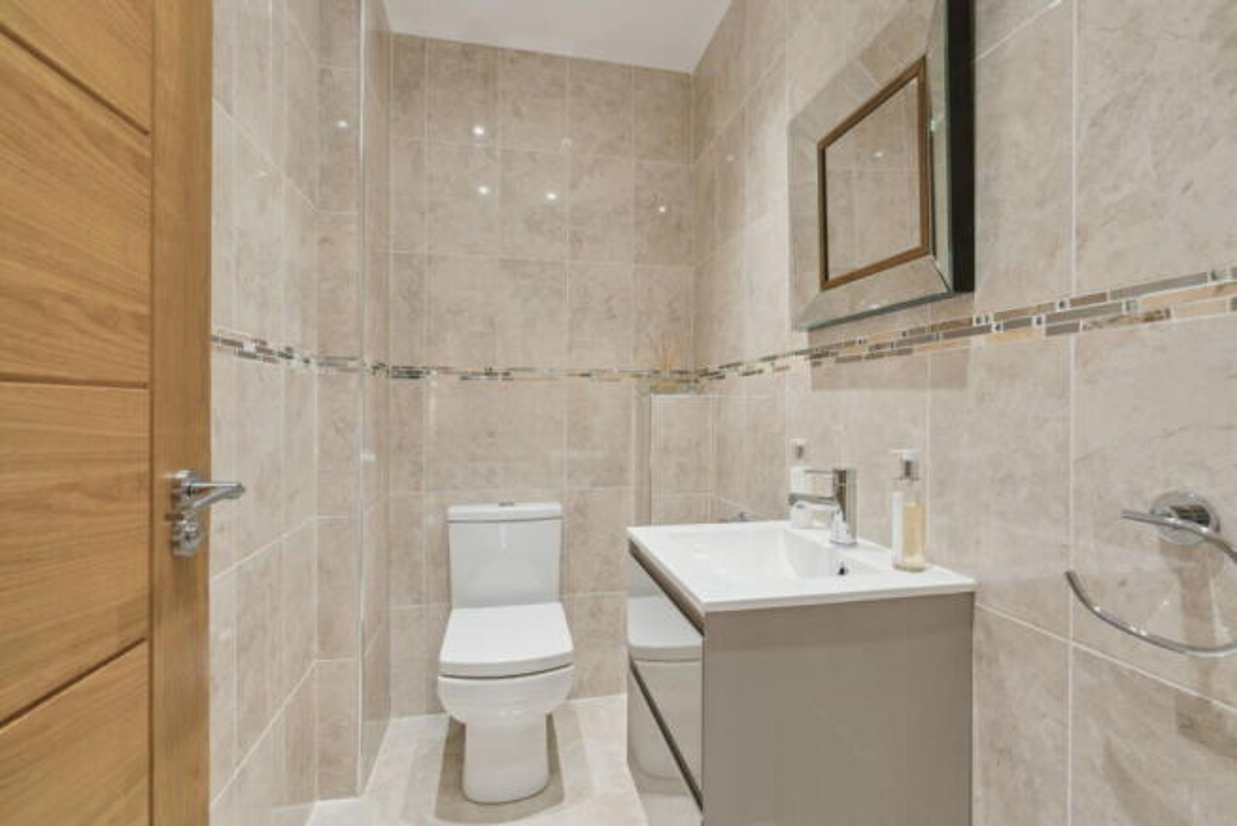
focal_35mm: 16
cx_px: 618
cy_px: 413
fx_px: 550
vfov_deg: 73.8
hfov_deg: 96.7
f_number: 7.1
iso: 640
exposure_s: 1/25
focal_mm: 16
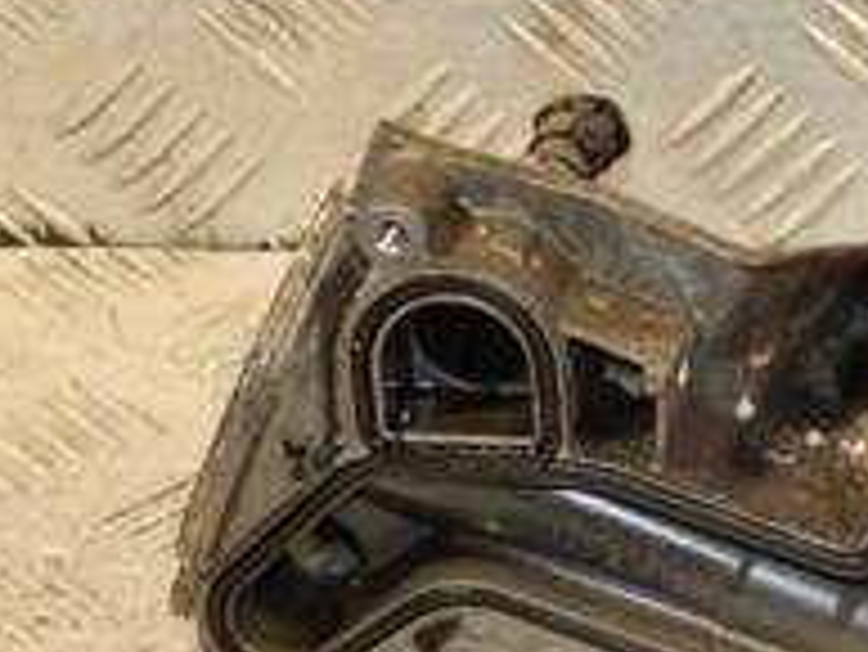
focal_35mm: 233
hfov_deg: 8.4
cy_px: 333
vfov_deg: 6.4
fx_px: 5846
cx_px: 1183
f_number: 5
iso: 800
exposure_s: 1/200
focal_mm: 52
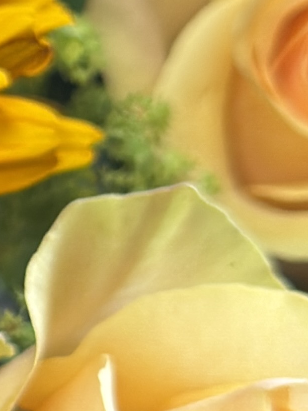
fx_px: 2869
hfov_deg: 5.7
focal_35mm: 242
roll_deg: -2.5
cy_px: 191
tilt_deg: -42.3
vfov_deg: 8.2
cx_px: -667
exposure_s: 1/50
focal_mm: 6.76
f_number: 1.78
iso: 80
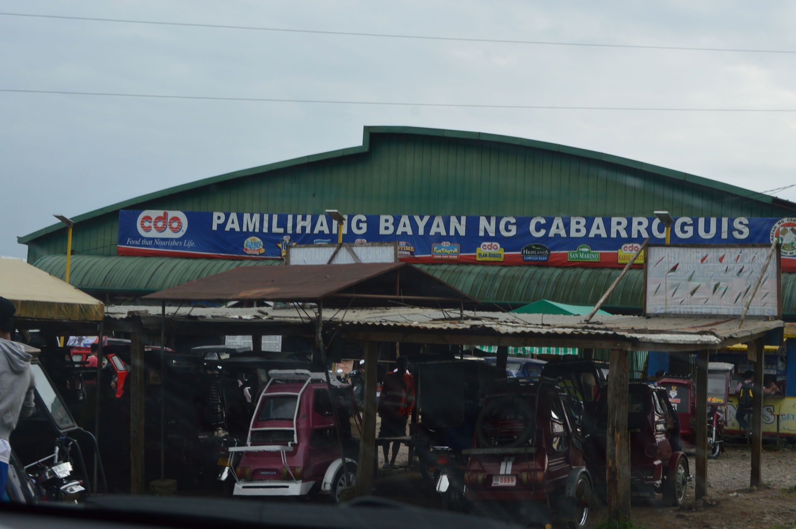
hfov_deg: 29.9
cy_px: 264
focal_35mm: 68
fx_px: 1491
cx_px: 398
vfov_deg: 20.1
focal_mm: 45
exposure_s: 1/200
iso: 400
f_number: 10
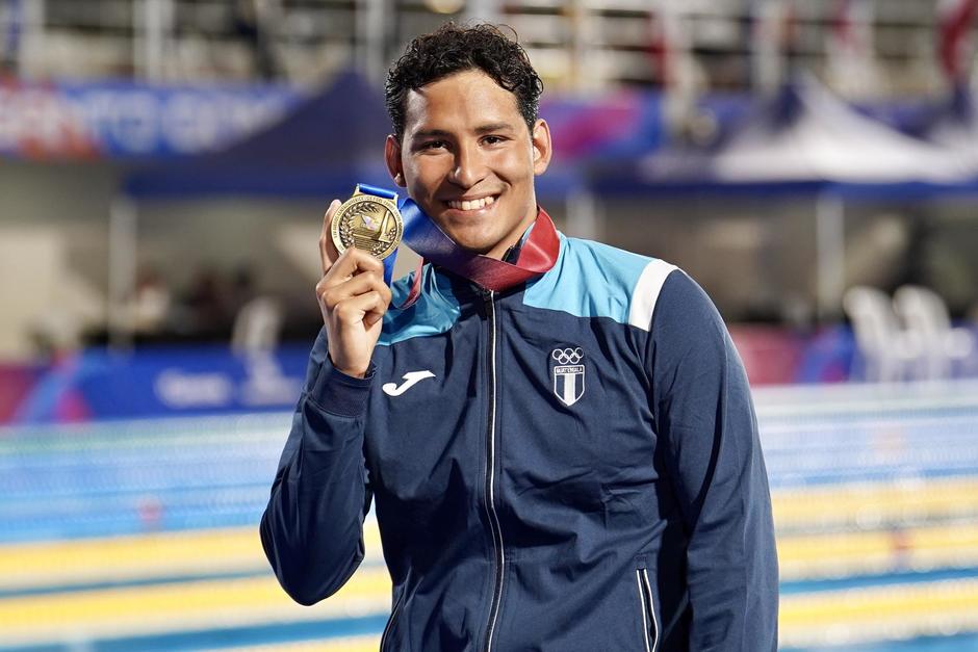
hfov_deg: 12.4
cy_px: 326
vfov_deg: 8.3
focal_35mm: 166
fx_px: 4510
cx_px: 489
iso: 1000
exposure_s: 1/500
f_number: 2.8
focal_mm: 111
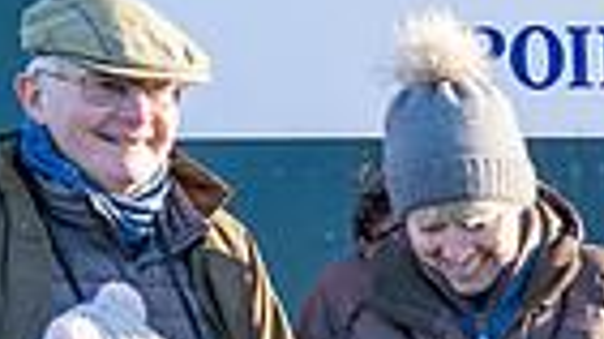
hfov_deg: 10.3
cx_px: 1157
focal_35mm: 195
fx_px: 3120
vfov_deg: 6.1
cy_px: 641
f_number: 4
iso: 400
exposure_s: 1/800
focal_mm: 35
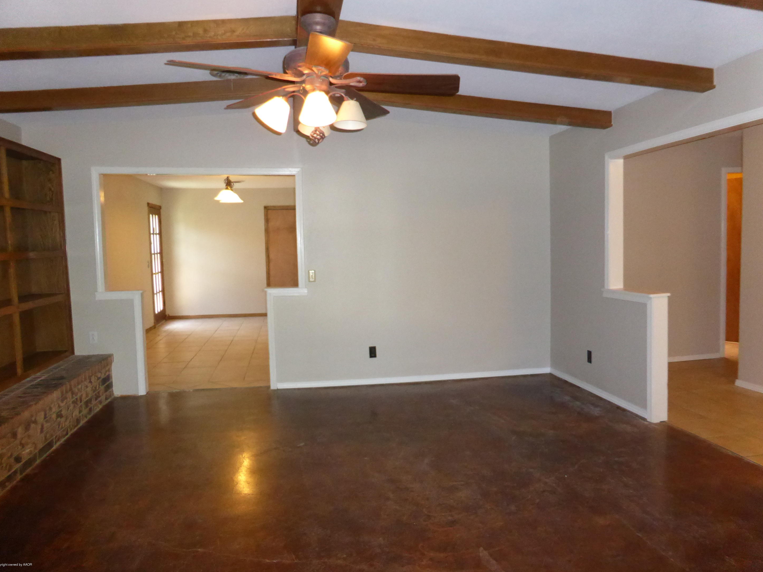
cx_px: 379
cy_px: 285
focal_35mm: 25
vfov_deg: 54.9
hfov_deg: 69.4
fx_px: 551
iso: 800
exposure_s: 1/60
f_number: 3.3
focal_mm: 4.3
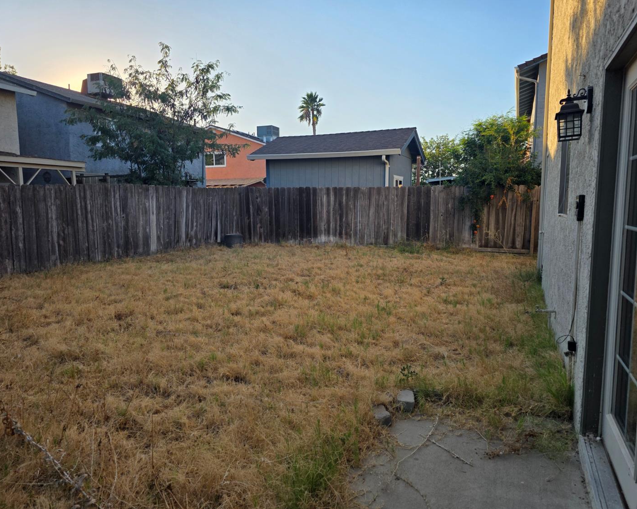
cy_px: 254
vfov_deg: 58.8
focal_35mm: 24
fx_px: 452
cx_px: 324
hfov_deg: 70.3
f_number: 1.7
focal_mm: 6.3
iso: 80
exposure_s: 1/3203
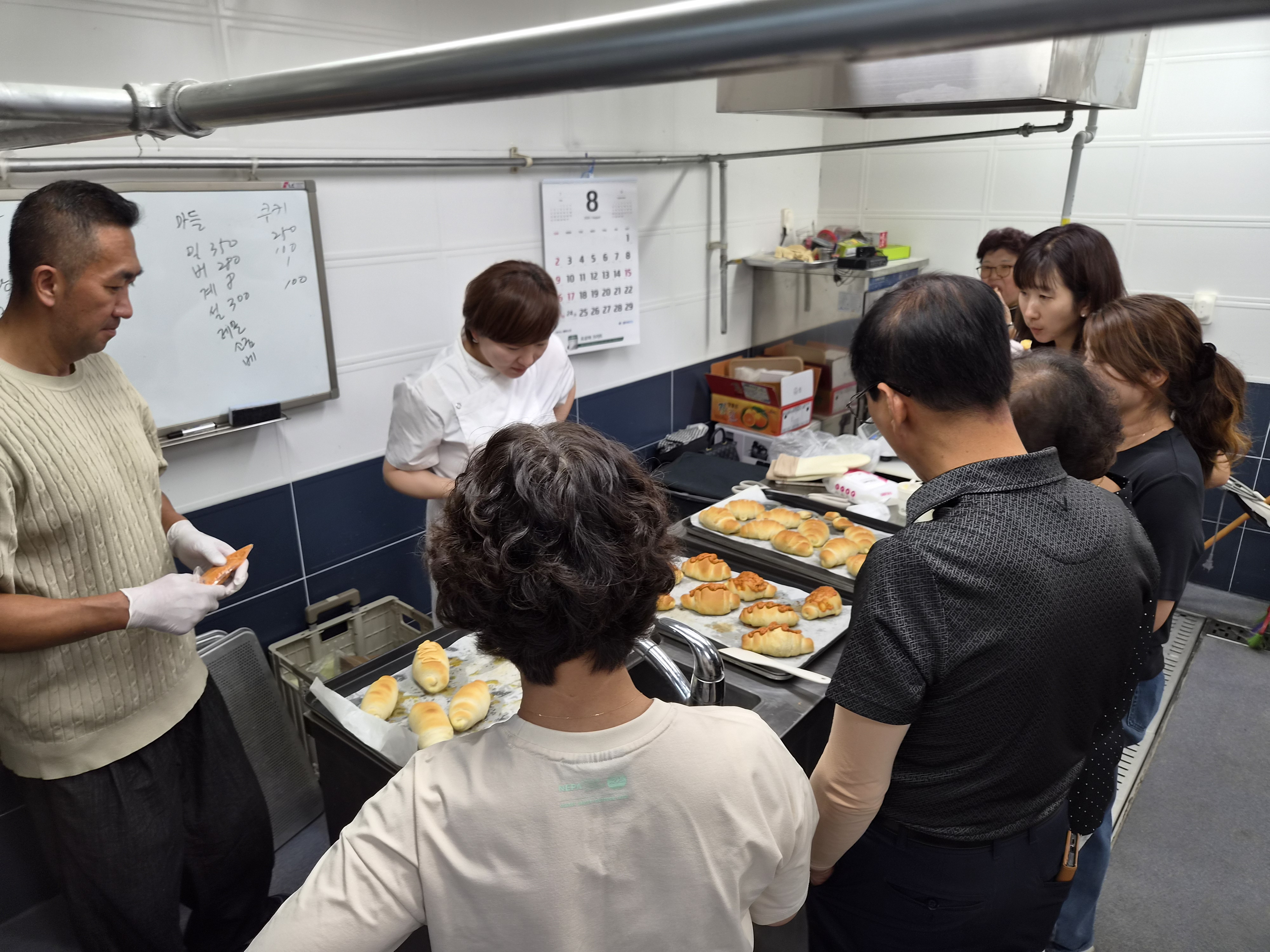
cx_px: 635
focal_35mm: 23
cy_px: 476
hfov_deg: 73.9
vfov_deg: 58.9
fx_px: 844
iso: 100
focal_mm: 5.4
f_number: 1.8
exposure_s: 1/120
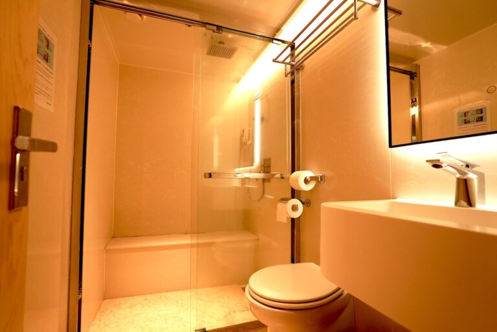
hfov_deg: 96.7
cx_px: 248
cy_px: 166
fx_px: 221
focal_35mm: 16
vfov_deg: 73.7
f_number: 4
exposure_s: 1/125
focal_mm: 16
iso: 800
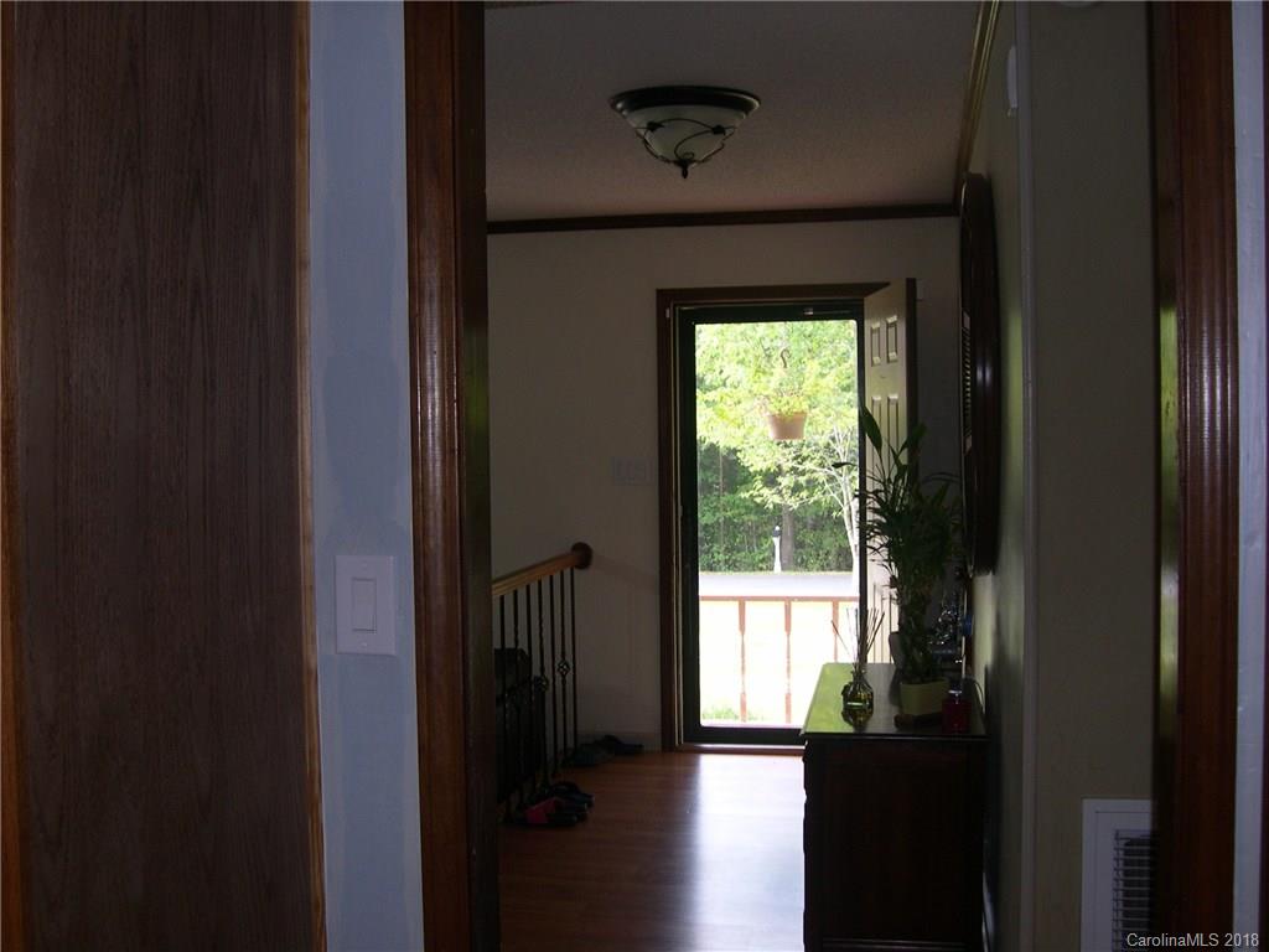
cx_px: 634
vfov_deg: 37.7
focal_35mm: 38
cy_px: 476
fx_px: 1393
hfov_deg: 49.0
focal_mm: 8
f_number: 2.8
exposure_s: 1/30
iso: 100
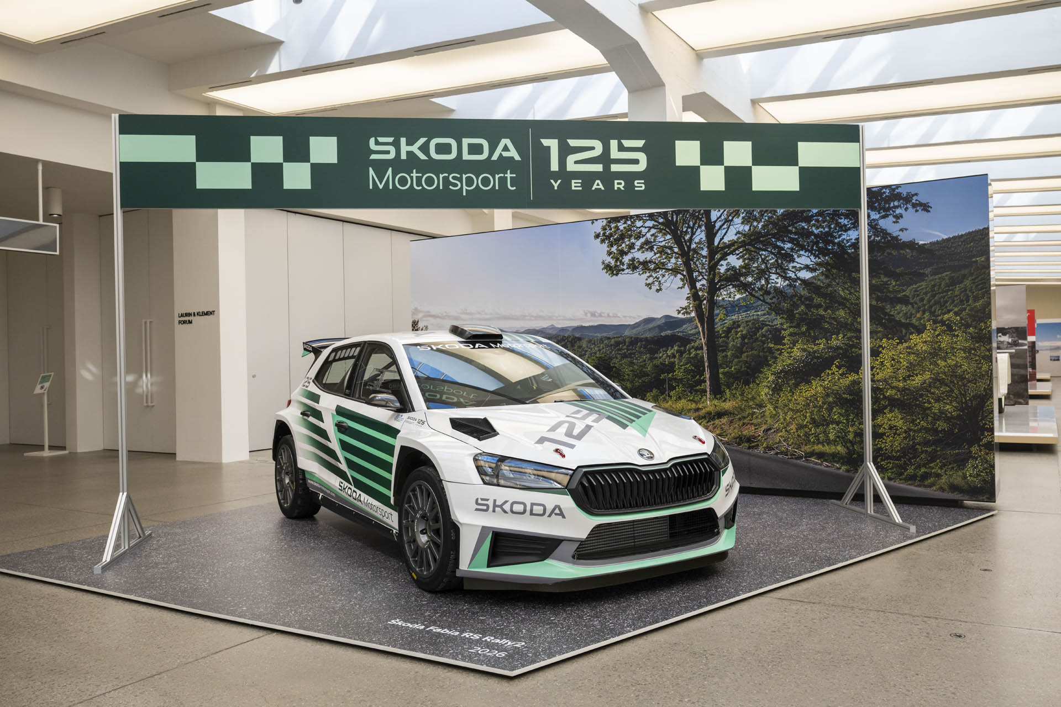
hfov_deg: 62.8
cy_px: 354
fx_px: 869
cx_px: 530
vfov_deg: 44.3
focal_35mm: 30
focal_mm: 29.5
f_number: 6.3
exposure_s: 1/125
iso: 500
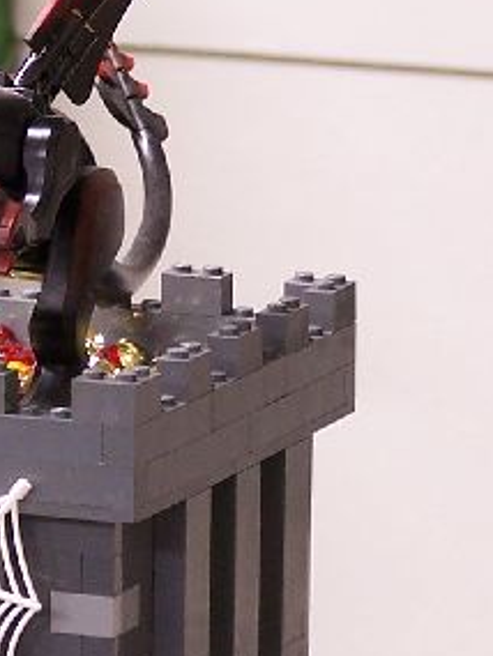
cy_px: 265
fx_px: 7970
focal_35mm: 420
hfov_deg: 3.5
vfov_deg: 4.7
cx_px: -14
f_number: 3.2
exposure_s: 1/3
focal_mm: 19.4
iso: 80
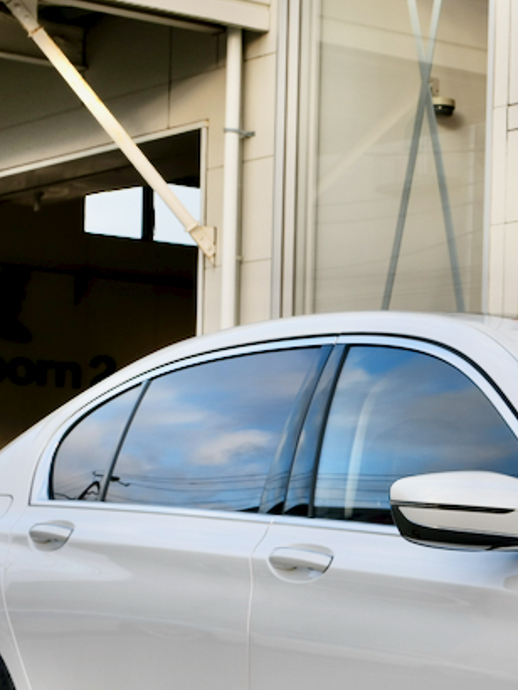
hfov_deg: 12.2
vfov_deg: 17.0
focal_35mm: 114
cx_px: 844
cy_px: 618
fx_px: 2272
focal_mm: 38
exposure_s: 1/60
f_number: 11
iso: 320
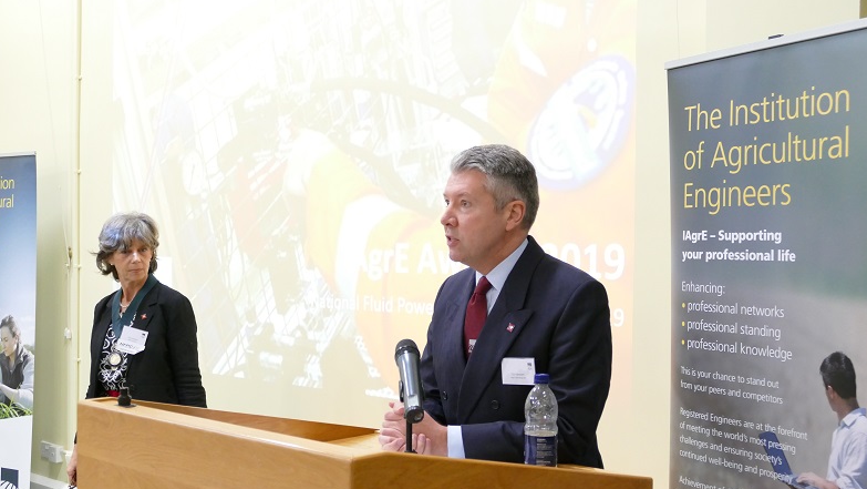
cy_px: 267
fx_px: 1058
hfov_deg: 44.6
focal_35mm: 46
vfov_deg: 26.0
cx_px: 434
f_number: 3.2
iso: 1250
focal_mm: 15.76
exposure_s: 1/80
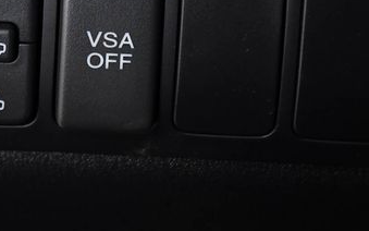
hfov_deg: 9.1
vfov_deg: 5.7
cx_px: 73
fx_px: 2323
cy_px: 26
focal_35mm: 231
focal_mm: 80
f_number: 5.3
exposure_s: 1/200
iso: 2500
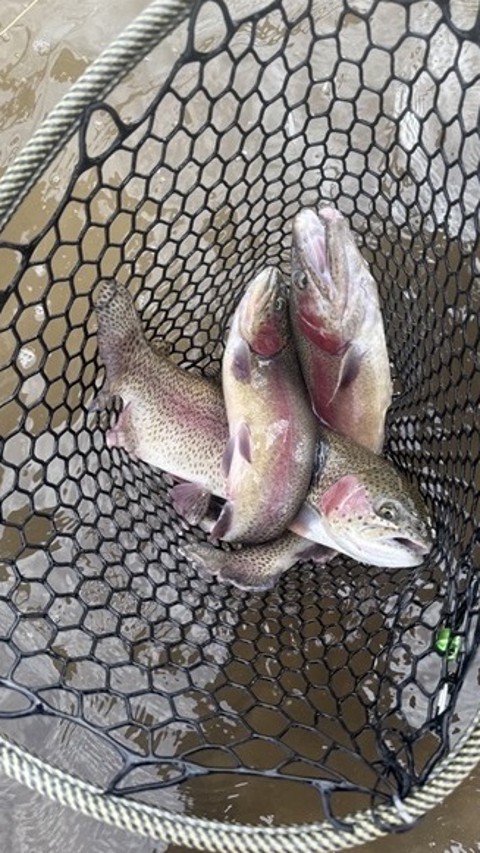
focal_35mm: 27
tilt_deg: -82.7
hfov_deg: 42.7
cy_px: 430
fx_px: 611
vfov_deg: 69.9
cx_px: 289
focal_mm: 6.76
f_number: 1.78
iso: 80
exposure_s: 1/567
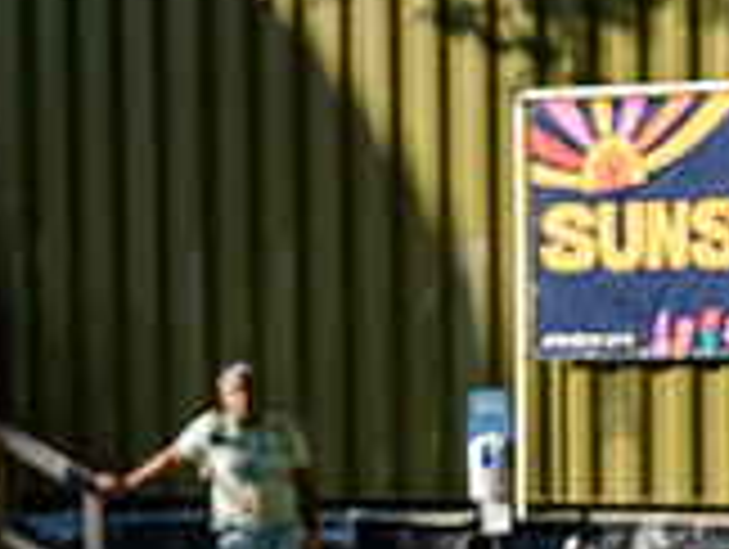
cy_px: 583
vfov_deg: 9.0
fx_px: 3480
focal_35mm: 165
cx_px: 1197
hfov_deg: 11.3
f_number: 3.5
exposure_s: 1/1600
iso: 500
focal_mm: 48
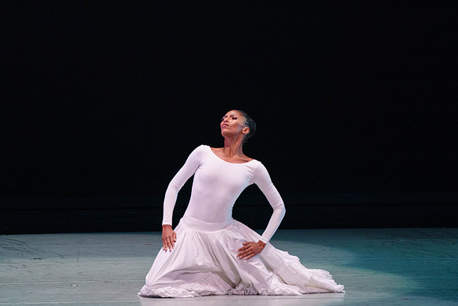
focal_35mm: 494
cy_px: 147
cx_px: 229
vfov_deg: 2.8
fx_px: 6287
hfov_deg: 4.2
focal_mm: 400
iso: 5000
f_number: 6.3
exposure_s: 1/400
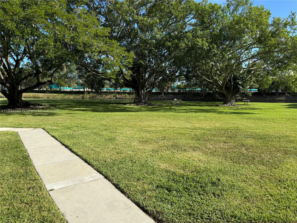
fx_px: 206
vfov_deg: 56.8
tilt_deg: -5.9
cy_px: 112
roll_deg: +0.1
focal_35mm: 24
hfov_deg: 71.6
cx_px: 148
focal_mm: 6.76
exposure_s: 1/2604
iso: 80
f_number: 1.78
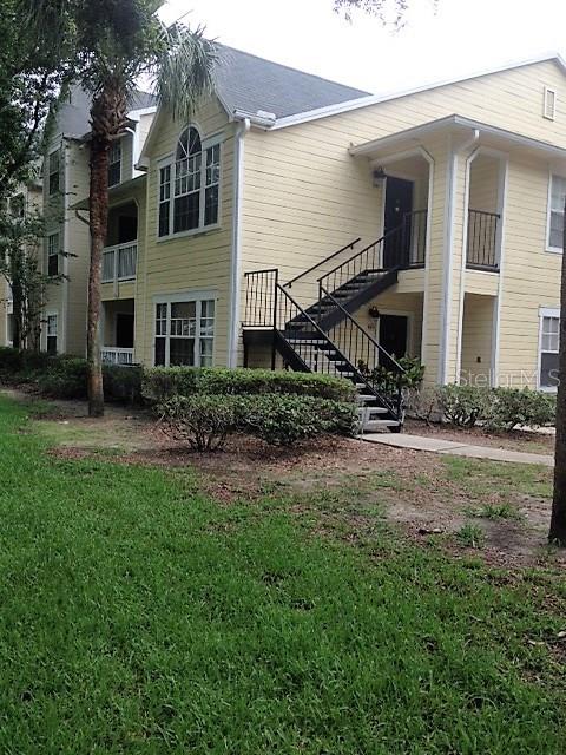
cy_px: 378
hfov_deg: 42.9
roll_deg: -4.1
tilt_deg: +1.9
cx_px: 283
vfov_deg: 55.4
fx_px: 719
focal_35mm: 33
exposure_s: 1/686
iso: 50
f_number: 2.4
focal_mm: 4.12
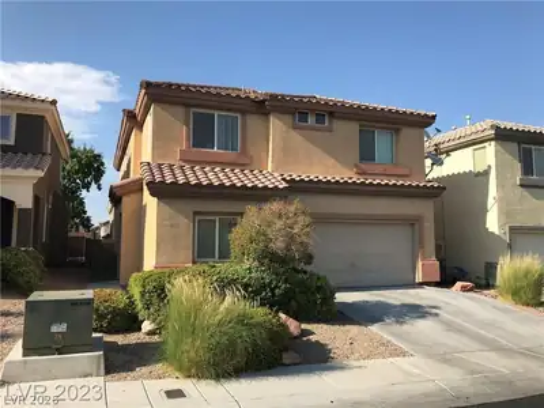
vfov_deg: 49.7
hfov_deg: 63.4
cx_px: 272
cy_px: 204
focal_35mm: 28
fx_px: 440
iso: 20
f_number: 1.8
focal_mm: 3.99
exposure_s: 1/1842
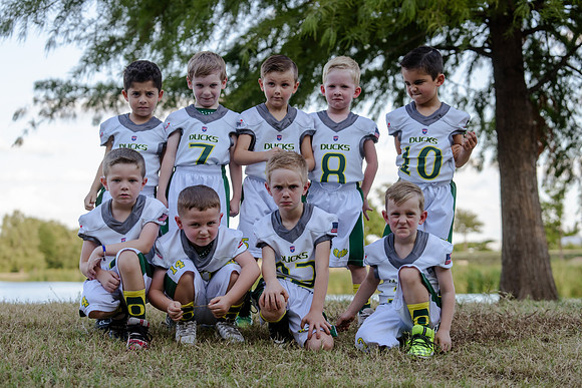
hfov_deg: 28.8
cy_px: 194
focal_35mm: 70
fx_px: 1132
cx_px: 291
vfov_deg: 19.5
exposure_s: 1/400
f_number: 3.5
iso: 250
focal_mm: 70
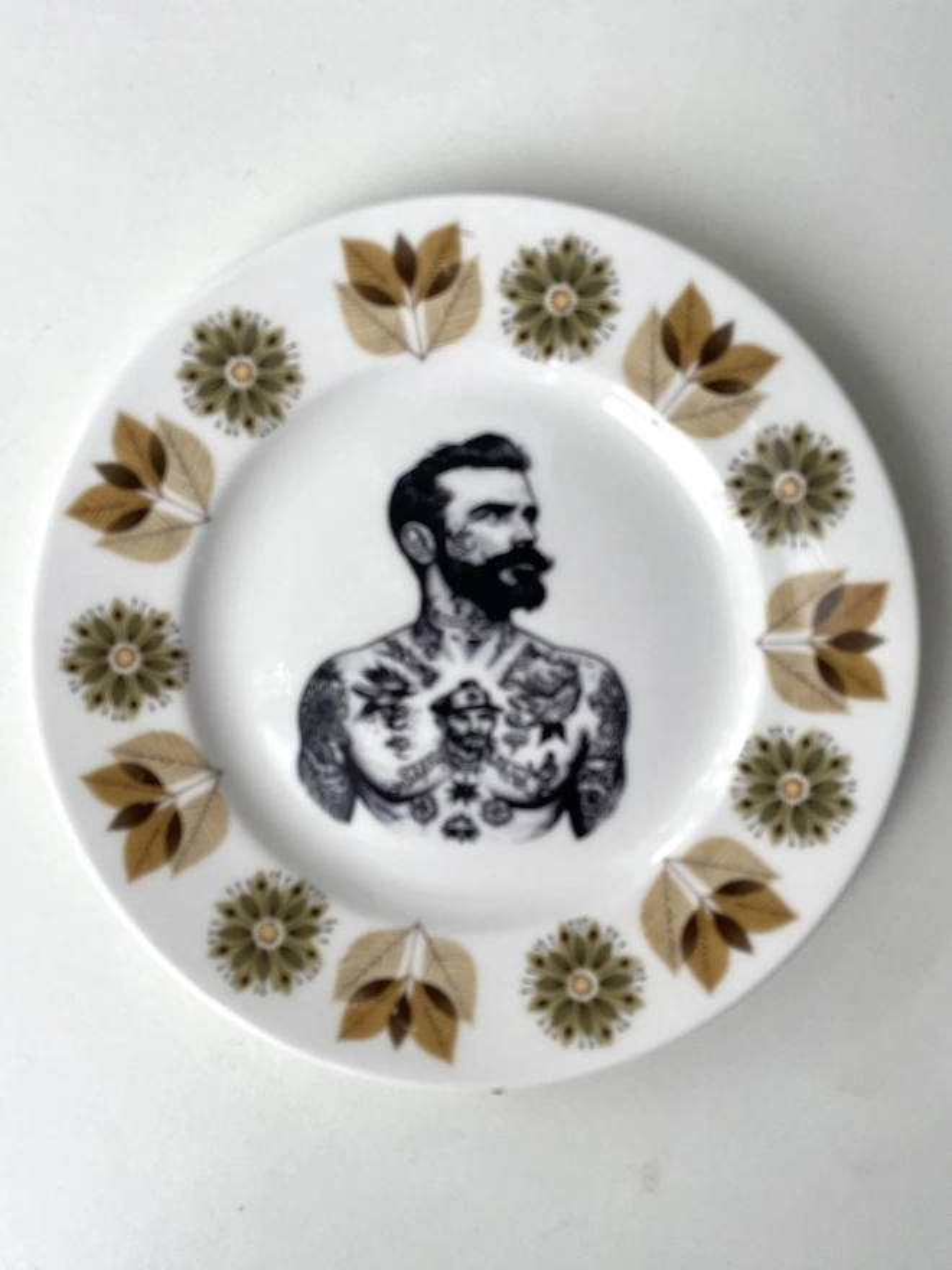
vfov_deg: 67.3
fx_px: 953
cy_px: 635
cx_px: 476
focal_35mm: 26
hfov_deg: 53.1
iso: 32
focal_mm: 4.2
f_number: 1.6
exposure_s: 1/424
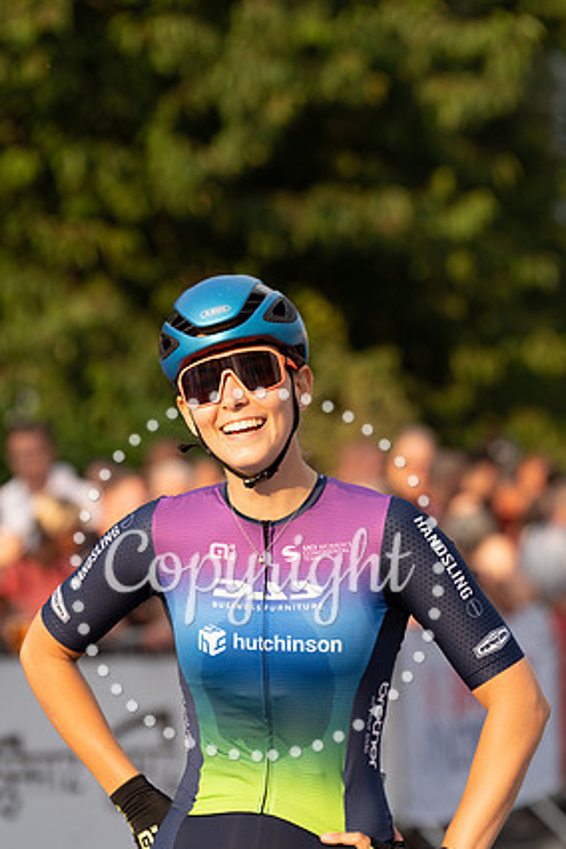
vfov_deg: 10.9
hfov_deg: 7.3
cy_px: 405
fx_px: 4433
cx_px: 295
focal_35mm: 188
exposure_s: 1/1250
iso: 500
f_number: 4.5
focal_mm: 178
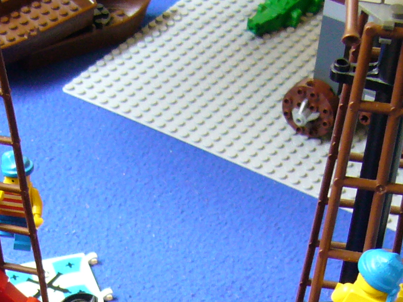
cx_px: 91
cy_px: 441
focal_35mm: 118
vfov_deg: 12.0
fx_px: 1374
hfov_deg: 16.6
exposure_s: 1/15
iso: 200
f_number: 2.8
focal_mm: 5.8
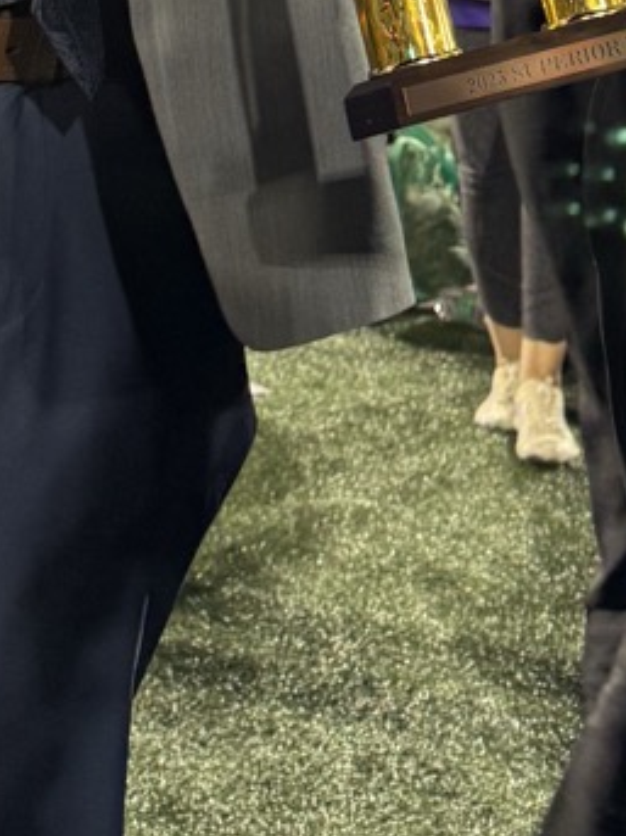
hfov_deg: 13.2
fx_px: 2702
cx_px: 375
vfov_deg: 15.0
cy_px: -721
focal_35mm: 112
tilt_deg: +9.6
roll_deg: -1.4
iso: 100
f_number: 1.78
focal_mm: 6.76
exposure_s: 1/60
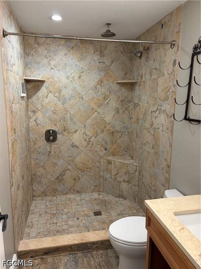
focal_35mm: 26
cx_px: 100
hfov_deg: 53.1
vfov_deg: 67.3
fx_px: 201
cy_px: 134
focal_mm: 5.96
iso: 125
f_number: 1.6
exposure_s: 1/60
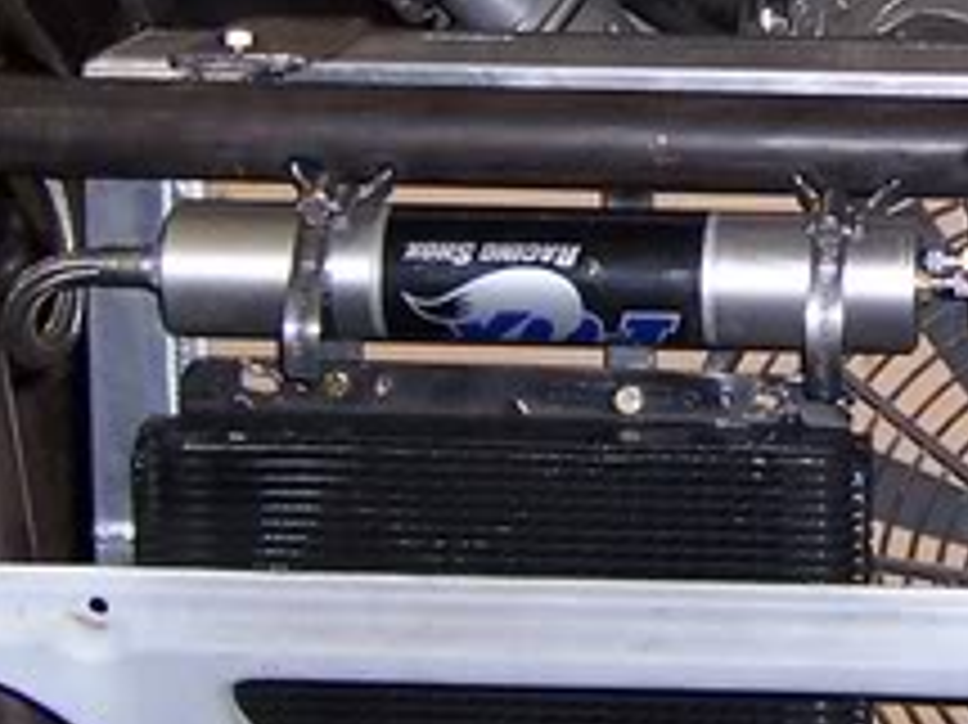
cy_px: 36
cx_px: 973
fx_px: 3438
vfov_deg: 11.9
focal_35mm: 123
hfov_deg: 15.7
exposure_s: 1/60
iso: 80
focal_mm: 5.5
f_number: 2.8
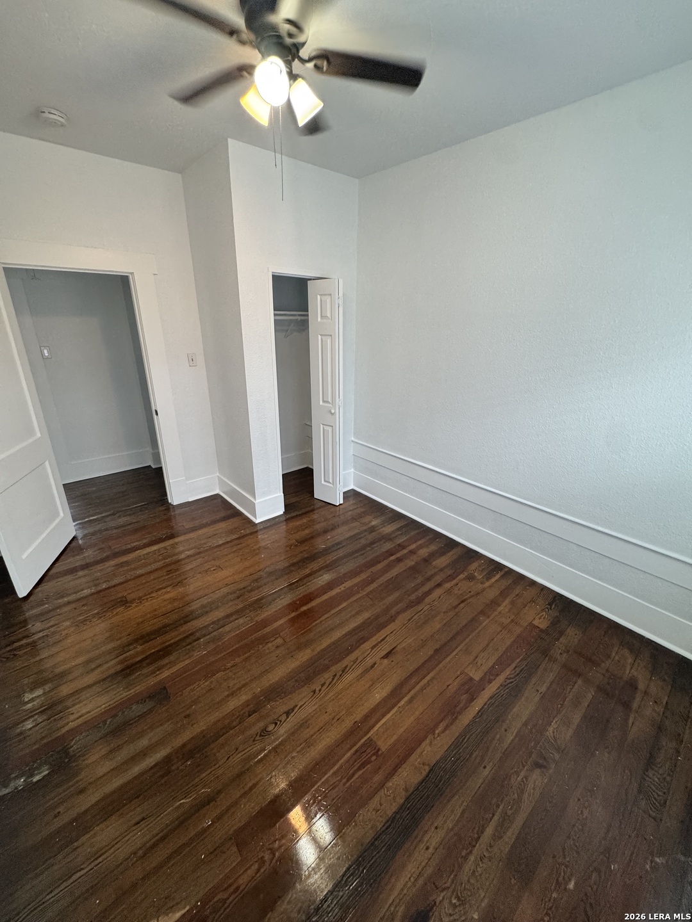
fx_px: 373
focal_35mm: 14
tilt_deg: -19.9
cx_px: 346
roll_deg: +0.6
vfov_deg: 102.1
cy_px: 461
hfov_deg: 85.7
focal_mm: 2.22
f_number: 2.2
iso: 250
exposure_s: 1/120
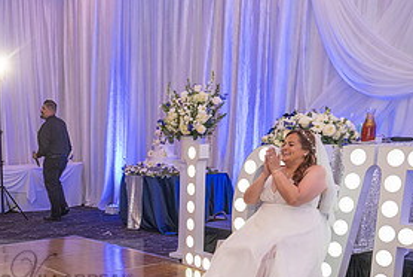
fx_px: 574
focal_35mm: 50
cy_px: 275
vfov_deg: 25.7
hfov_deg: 36.3
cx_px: 18
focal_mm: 24
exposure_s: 1/200
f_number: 3.5
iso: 1600
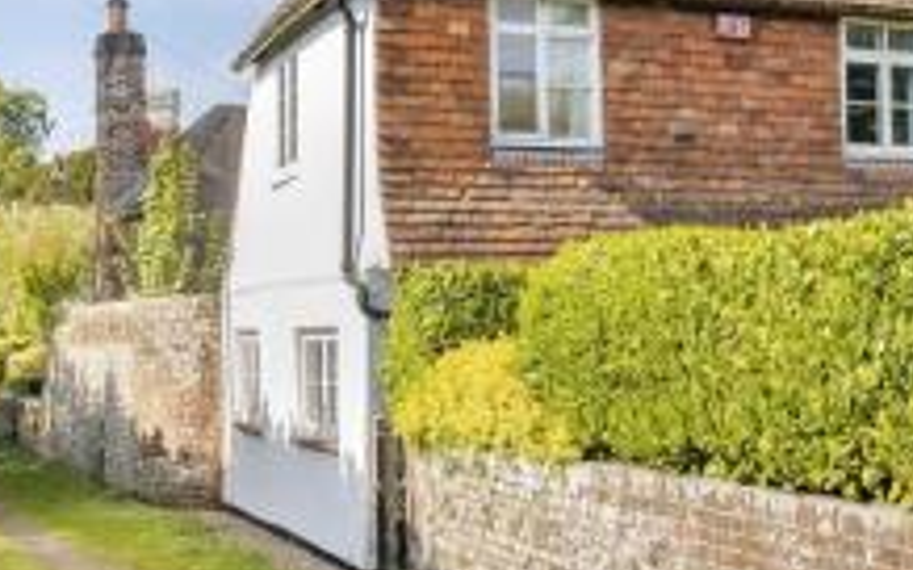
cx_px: 800
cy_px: 161
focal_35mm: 61
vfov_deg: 21.1
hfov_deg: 32.0
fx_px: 1520
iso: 640
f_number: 8
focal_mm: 27.5
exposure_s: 1/500
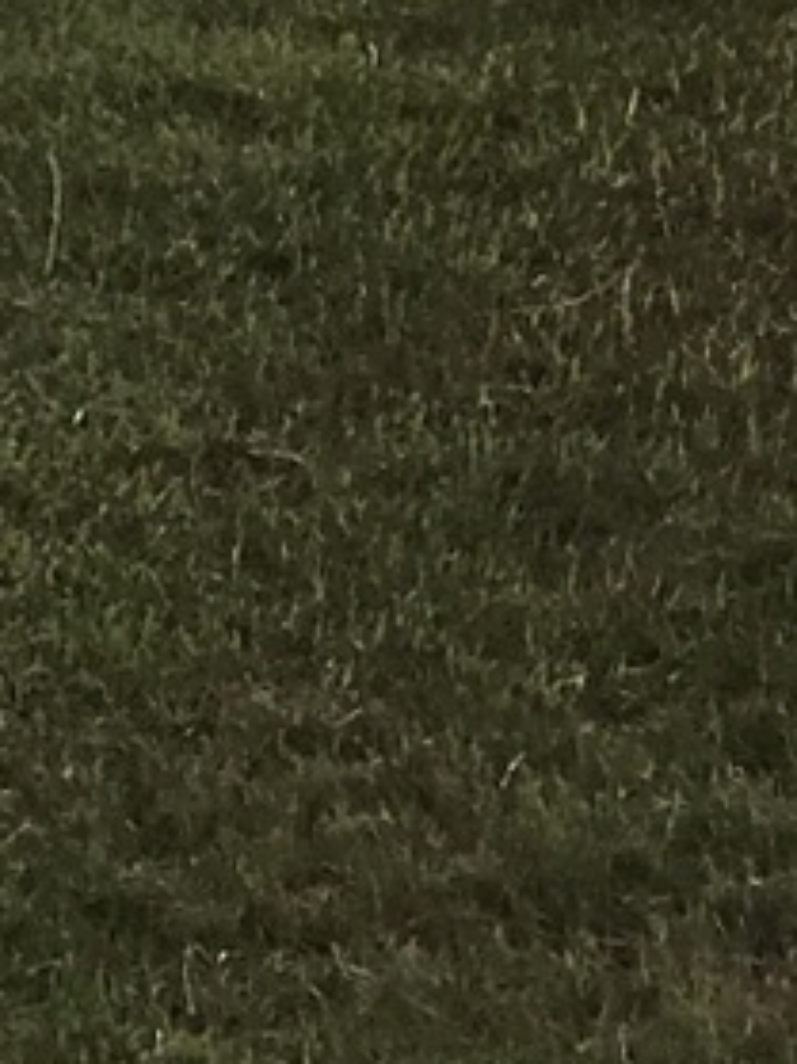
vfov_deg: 8.8
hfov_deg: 6.9
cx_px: -1186
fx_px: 6175
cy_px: -1575
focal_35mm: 201
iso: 20
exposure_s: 1/4167
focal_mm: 3.99
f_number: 1.8
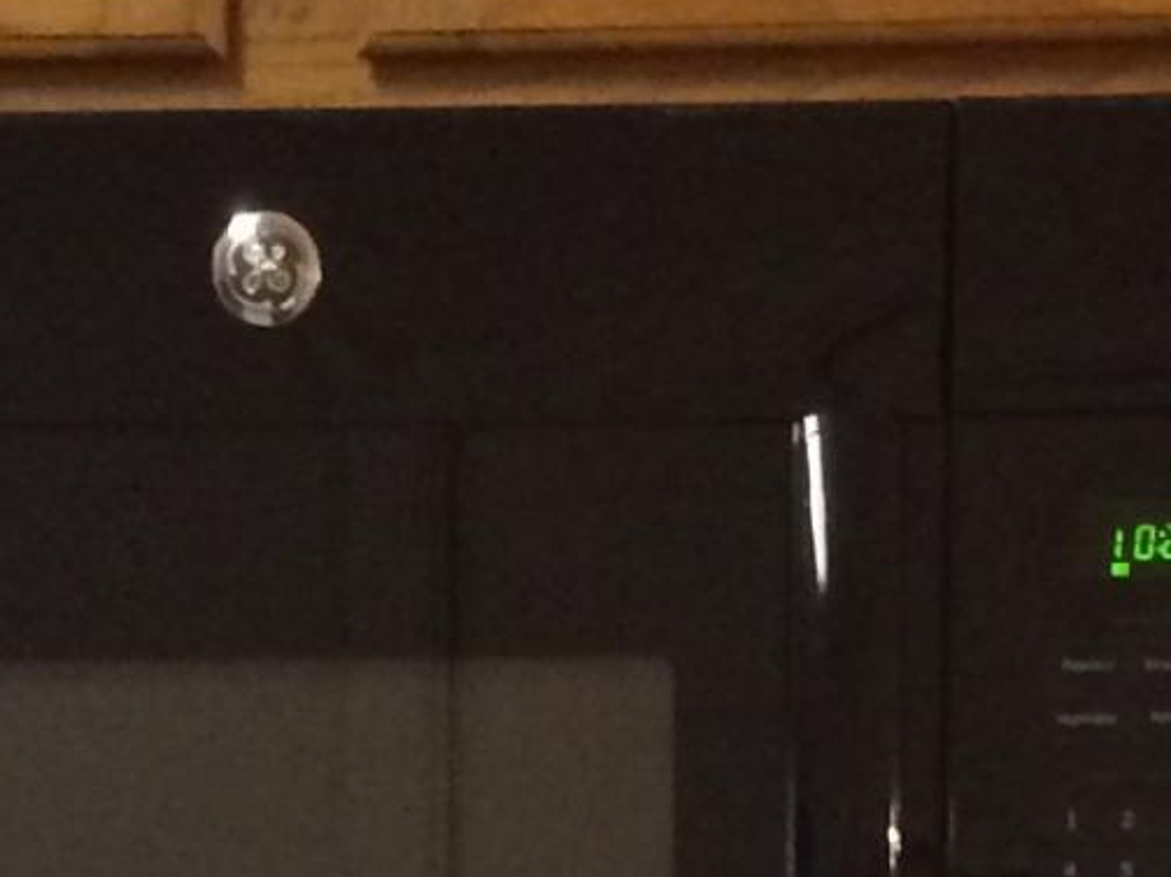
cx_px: 494
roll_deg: +1.5
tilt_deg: -13.7
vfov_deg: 7.6
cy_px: 2547
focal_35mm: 173
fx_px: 5851
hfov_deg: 11.4
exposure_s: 1/30
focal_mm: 4.15
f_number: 2.2
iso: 250
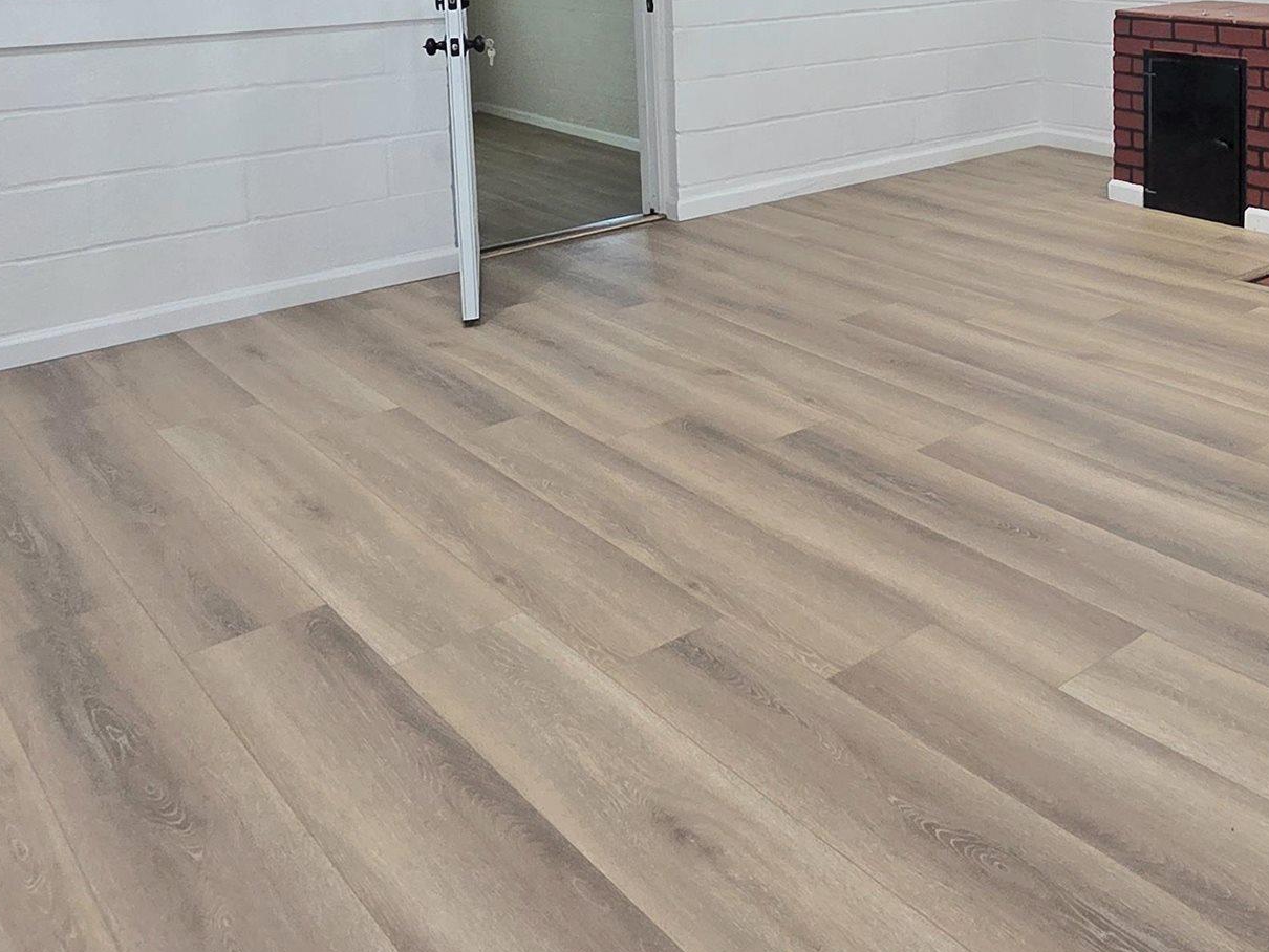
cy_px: 42
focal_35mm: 33
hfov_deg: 51.2
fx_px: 1210
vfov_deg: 38.9
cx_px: 1049
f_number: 2.2
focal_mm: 2.2
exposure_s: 1/60.2
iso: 160
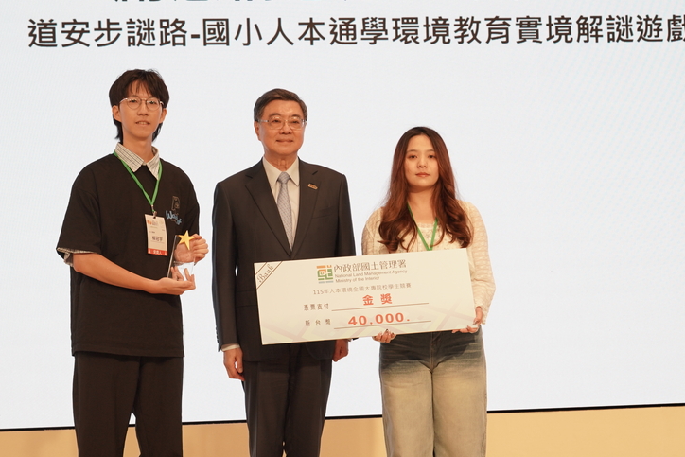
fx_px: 2112
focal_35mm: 111
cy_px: 243
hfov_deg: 18.4
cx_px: 320
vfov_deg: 12.3
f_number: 5
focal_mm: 67
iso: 400
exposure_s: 1/50
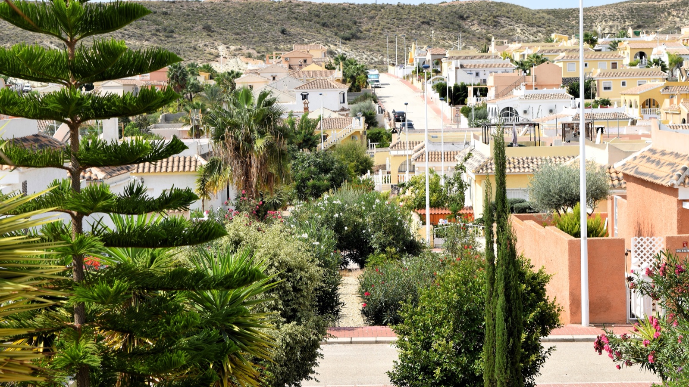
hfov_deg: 24.6
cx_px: 344
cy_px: 172
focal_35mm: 87
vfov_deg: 14.0
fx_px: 1581
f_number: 10
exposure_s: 1/400
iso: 200
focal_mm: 55
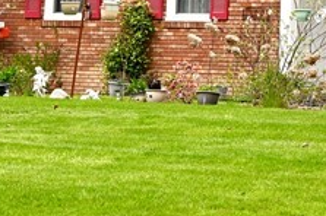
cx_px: 607
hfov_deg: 10.2
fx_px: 1718
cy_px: -65
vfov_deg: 7.1
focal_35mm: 190
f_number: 5.6
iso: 50
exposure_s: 1/100
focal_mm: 39
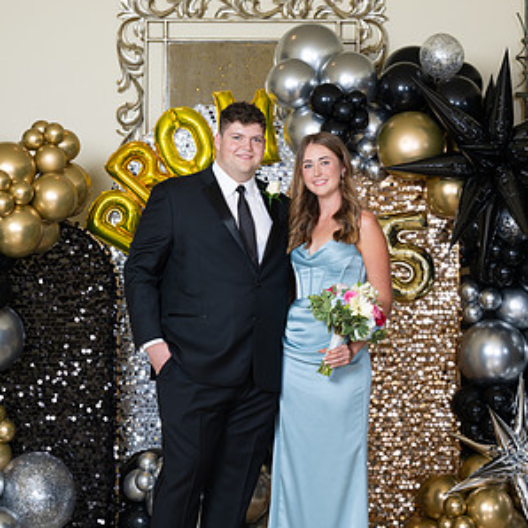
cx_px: 264
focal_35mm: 122
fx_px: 2105
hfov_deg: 14.3
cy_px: 303
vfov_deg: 14.3
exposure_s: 1/100
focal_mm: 95
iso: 320
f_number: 8
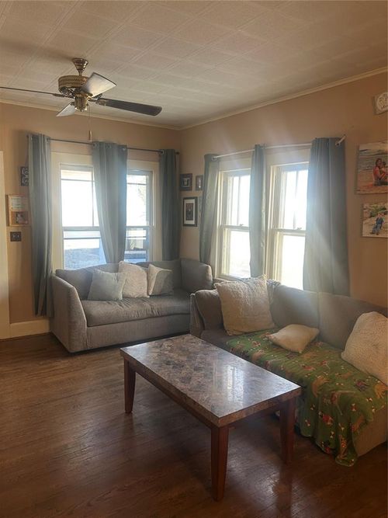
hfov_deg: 53.0
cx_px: 194
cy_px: 259
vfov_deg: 67.3
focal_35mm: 26
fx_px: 389
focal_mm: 5.7
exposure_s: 1/60
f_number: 1.5
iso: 80
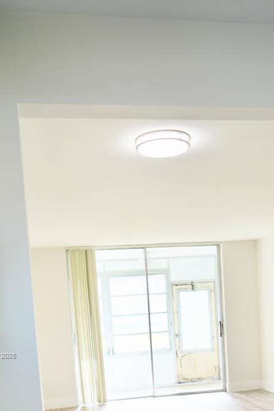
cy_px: 356
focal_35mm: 43
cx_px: 162
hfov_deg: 31.1
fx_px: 491
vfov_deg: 42.3
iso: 100
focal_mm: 24
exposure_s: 1/40
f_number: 4
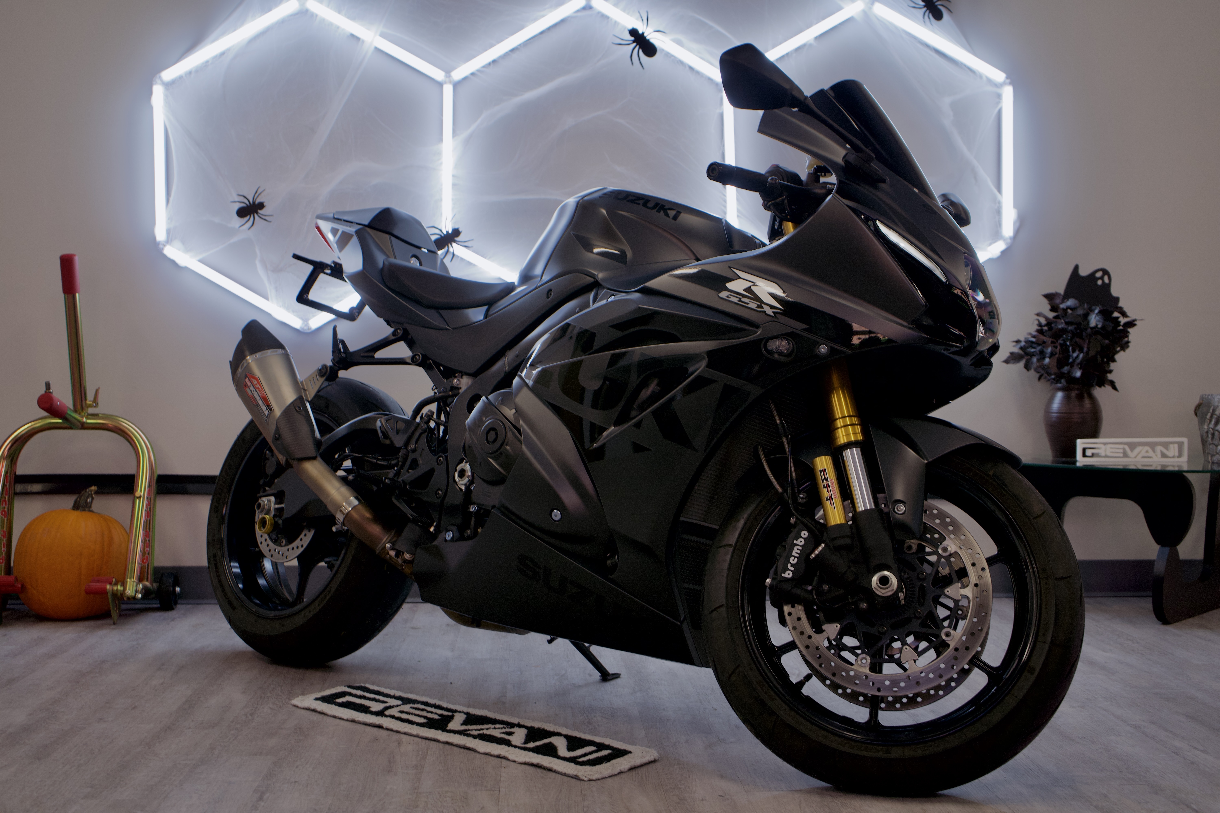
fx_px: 1355
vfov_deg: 33.4
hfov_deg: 48.5
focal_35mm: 40
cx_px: 610
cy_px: 406
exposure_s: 1/40
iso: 320
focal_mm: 40
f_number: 5.6
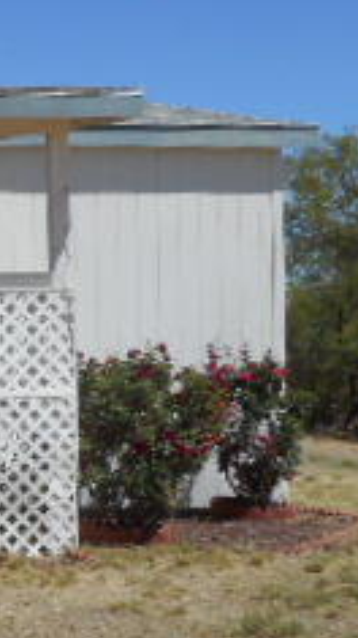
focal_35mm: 86
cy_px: 320
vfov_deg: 24.7
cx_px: -439
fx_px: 1453
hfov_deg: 11.9
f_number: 4
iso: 80
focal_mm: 5.2
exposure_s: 1/1000
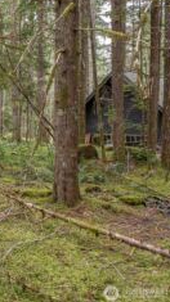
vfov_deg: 49.3
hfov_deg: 23.6
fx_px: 329
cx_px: -80
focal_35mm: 41
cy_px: 133
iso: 320
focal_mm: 23
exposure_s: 1/30
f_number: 7.1
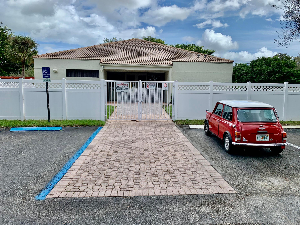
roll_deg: -0.6
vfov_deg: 53.1
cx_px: 150
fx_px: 225
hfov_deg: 67.3
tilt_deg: -6.2
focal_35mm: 26
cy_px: 112
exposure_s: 1/1718
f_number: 1.8
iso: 25
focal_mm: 4.25
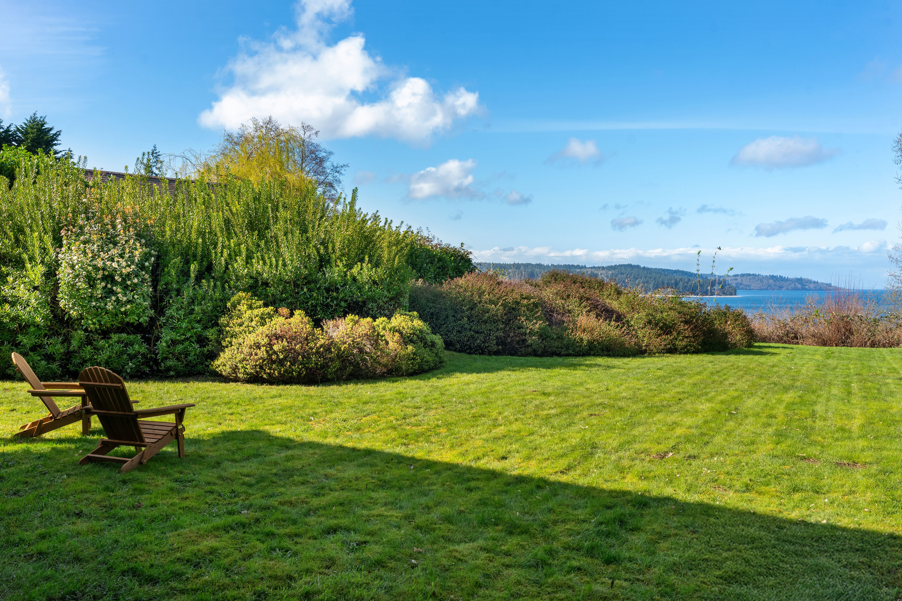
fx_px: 777
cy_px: 300
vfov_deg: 42.3
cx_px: 451
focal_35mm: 31
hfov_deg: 60.3
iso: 200
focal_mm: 31
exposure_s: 1/160
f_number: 8
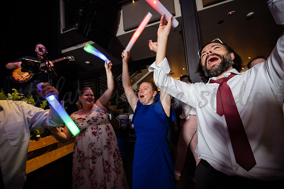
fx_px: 110
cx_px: 142
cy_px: 94
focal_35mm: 14
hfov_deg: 104.3
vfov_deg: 81.1
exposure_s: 1/125
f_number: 4
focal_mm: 14
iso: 3200
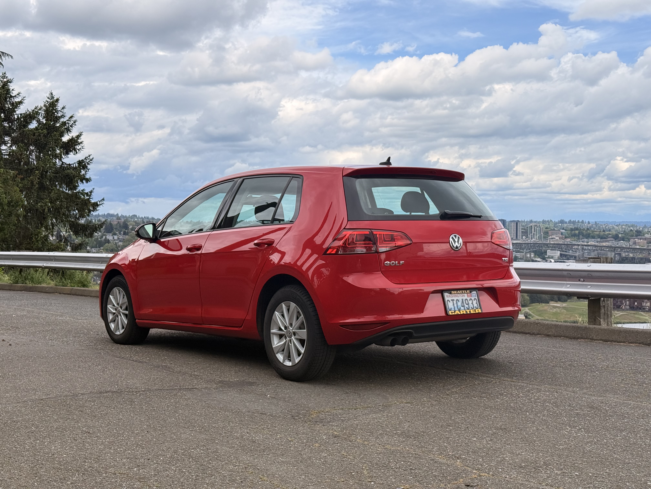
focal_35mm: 48
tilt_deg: -1.5
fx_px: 903
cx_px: 326
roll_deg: -0.6
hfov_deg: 39.7
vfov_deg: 30.3
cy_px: 244
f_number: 1.78
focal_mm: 6.76
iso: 80
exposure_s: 1/4098
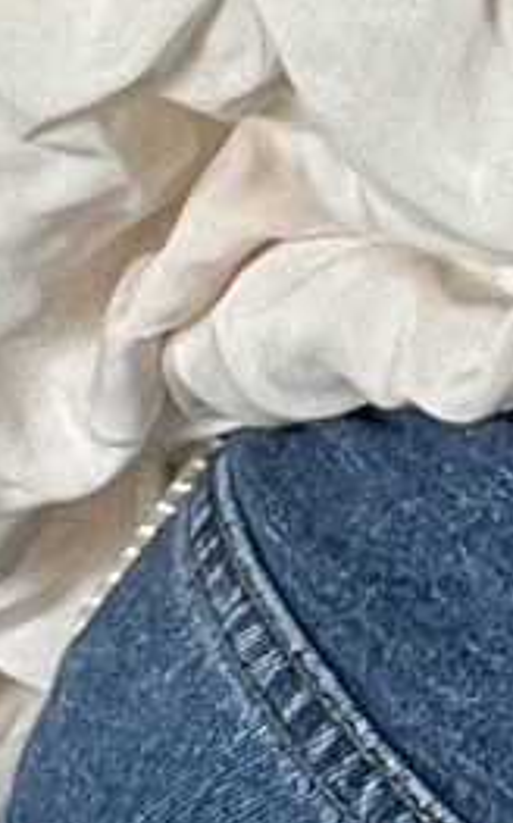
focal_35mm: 248
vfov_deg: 8.3
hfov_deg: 5.2
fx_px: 5557
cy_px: -429
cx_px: 942
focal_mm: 2.71
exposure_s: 1/60
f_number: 2.2
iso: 125
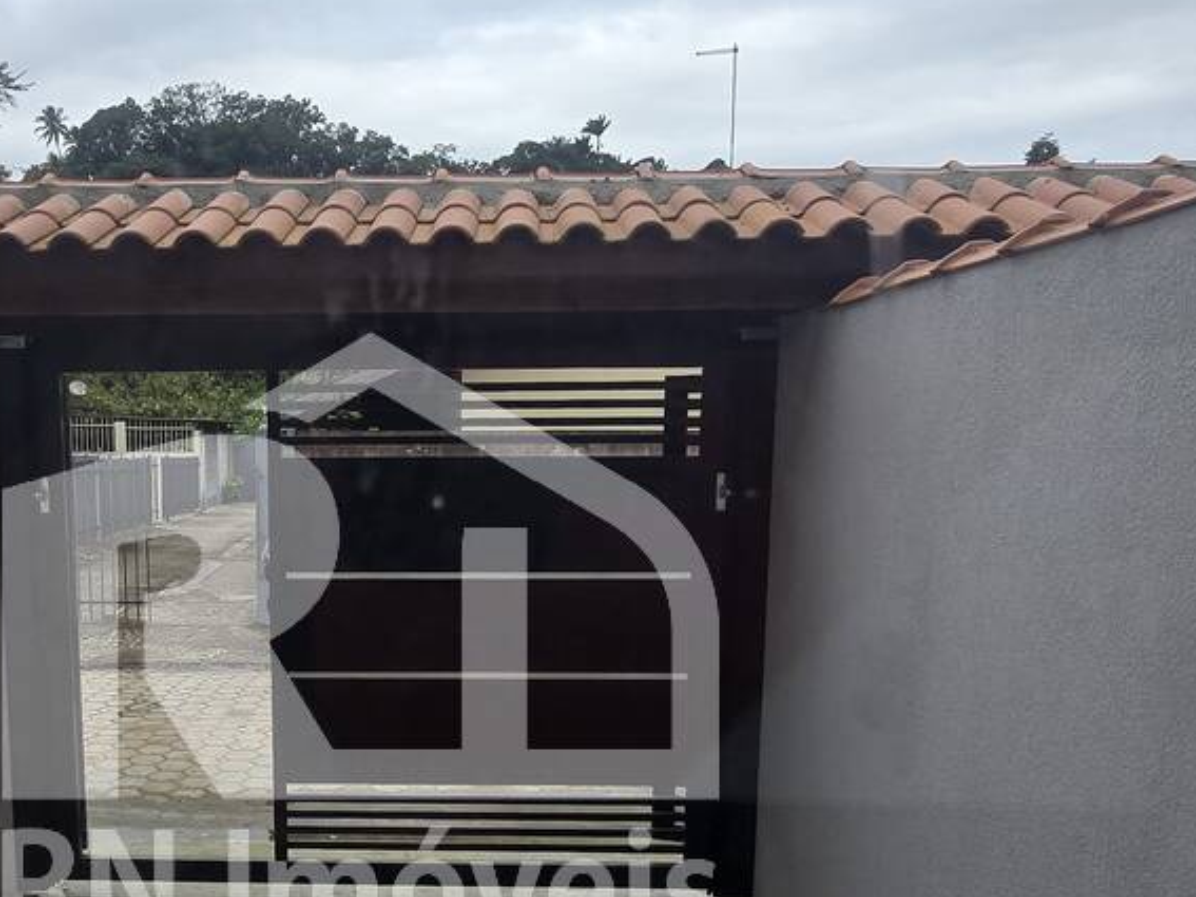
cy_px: 642
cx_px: 350
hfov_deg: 53.7
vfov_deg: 42.0
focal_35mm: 33
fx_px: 1140
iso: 50
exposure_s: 1/1073
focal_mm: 2.2
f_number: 2.2
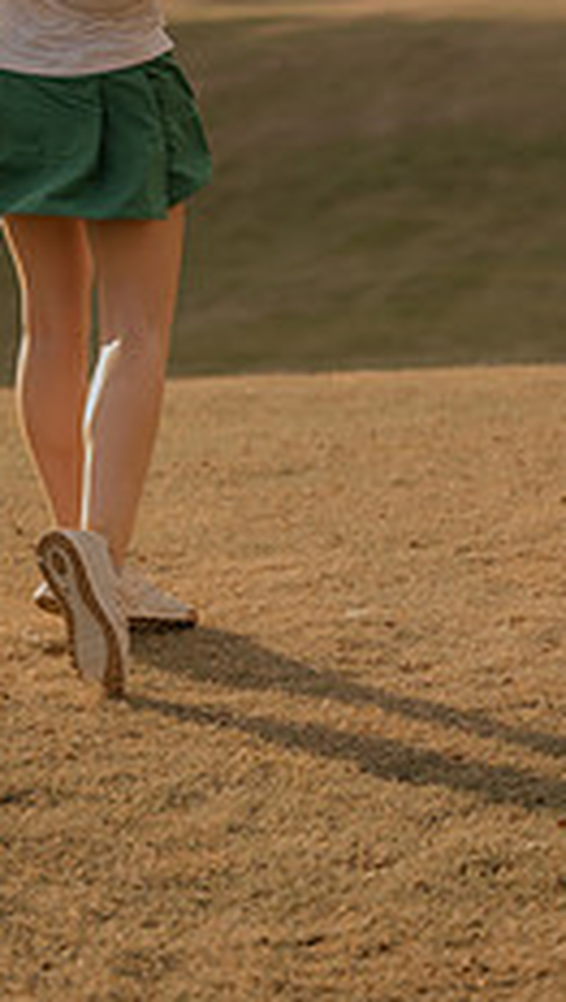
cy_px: 432
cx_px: 270
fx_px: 3778
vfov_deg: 15.1
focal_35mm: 142
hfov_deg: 8.6
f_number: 2.8
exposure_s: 1/2000
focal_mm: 70
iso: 1000
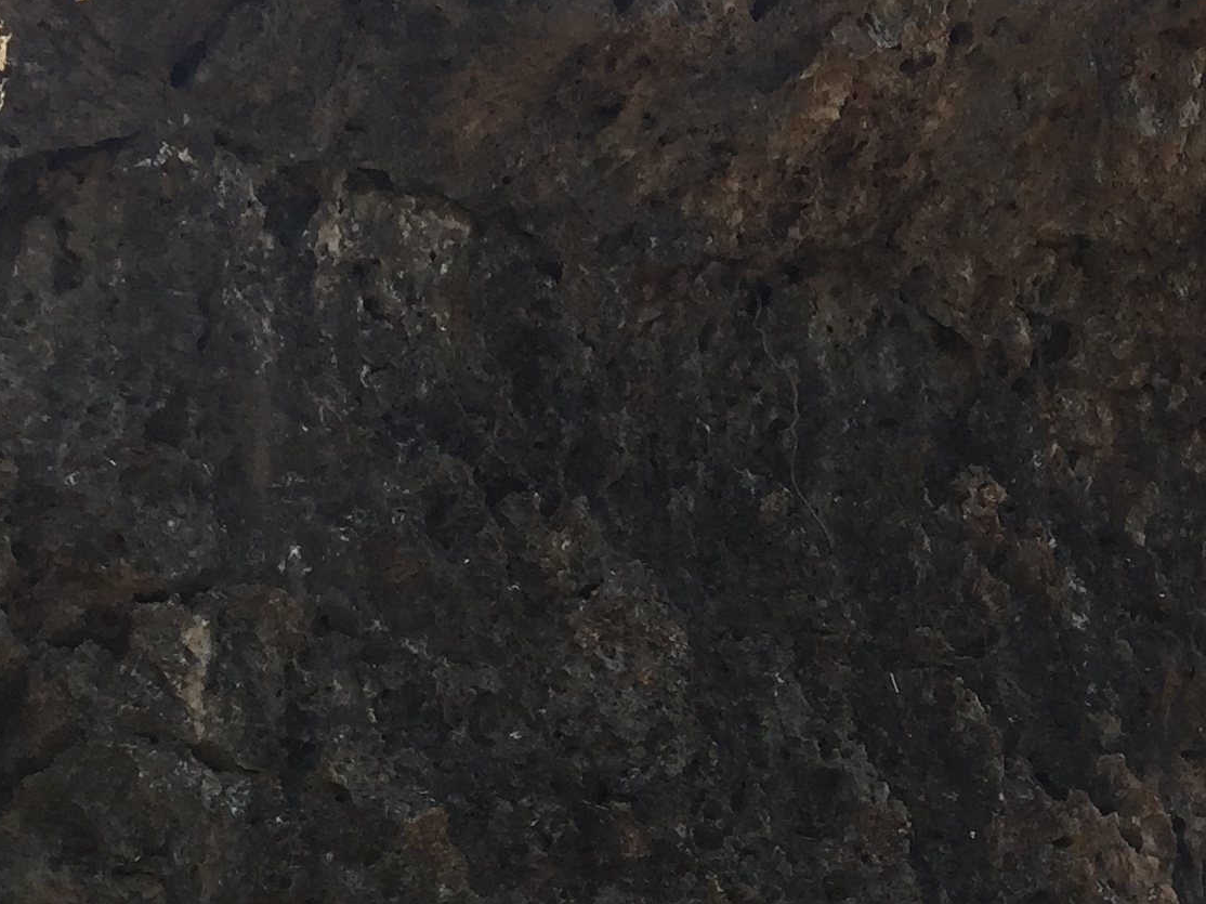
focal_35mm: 85
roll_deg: +0.4
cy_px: 836
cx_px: 1431
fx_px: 2961
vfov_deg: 17.1
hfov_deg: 21.4
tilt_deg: +2.0
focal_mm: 4.15
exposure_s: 1/719
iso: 32
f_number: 2.2
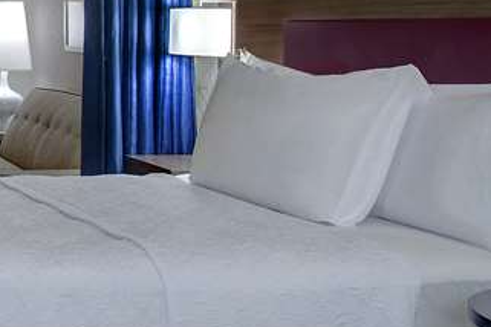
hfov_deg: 22.9
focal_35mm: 70
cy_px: 159
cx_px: -262
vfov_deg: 19.5
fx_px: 955
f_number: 7.1
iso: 250
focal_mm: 10
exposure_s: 1/40
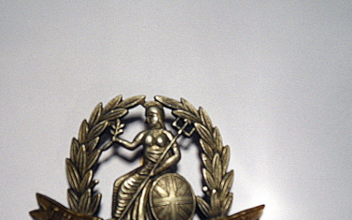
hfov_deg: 47.1
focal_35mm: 42
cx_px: 154
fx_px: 403
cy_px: 145
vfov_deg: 30.3
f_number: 3.7
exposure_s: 1/60
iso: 100
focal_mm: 5.6
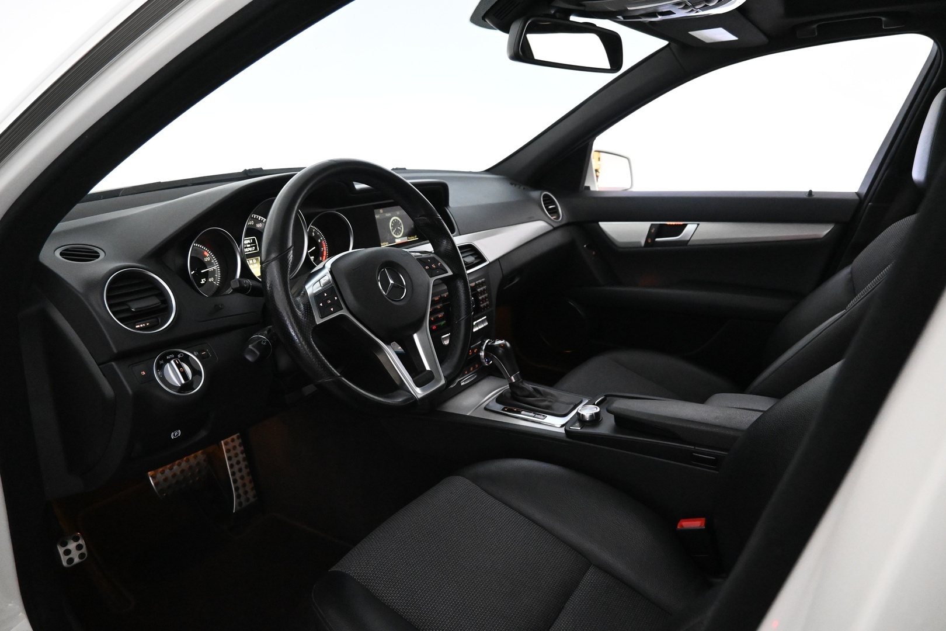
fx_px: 631
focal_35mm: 24
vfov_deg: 53.1
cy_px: 316
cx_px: 473
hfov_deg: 73.7
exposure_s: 1/60
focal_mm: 16
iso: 6400
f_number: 4
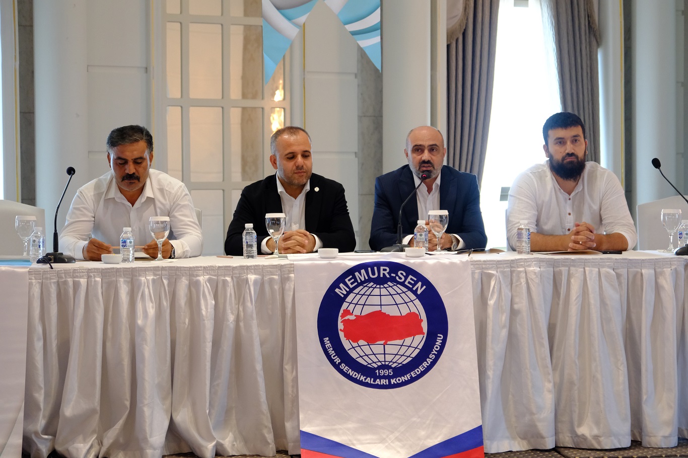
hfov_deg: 22.4
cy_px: 229
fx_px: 1739
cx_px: 344
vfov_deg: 15.0
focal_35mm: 91
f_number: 4
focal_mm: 60.8
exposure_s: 1/50
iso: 2500
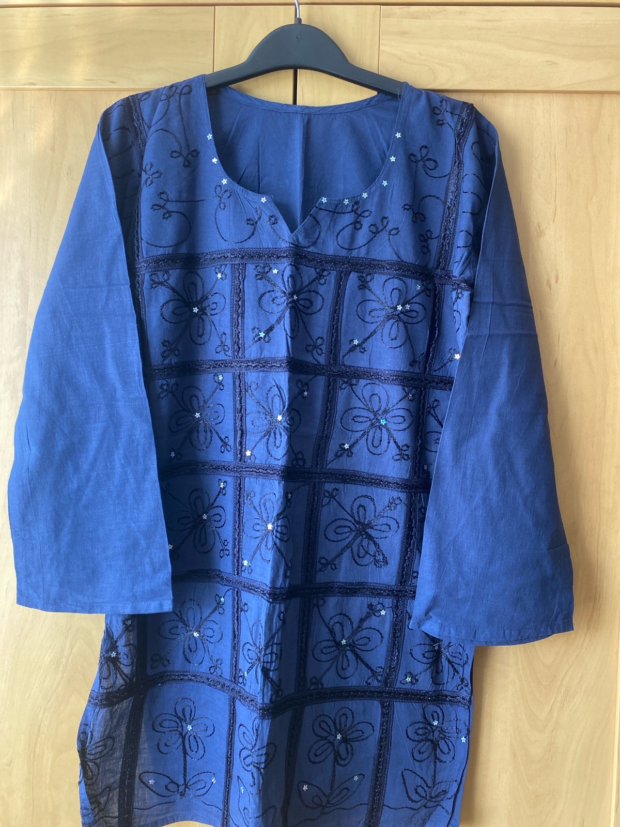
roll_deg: -1.1
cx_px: 310
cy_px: 414
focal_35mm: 26
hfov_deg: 53.1
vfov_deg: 67.3
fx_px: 621
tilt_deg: -1.1
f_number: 1.8
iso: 125
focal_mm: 4.25
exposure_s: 1/77
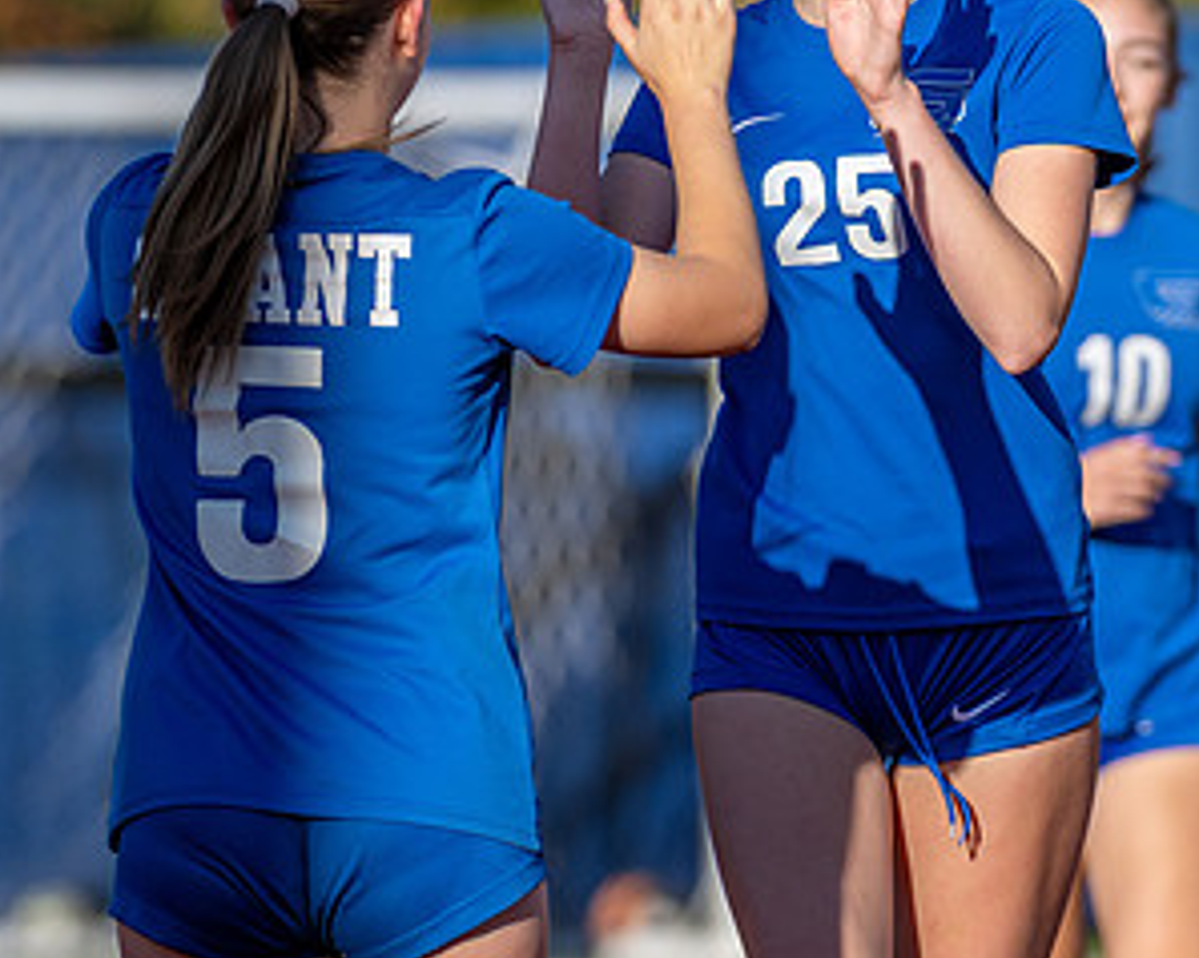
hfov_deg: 3.0
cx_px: 913
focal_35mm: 641
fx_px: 22731
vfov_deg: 2.4
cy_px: 335
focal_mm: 260
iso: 180
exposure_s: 1/1000
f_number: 4
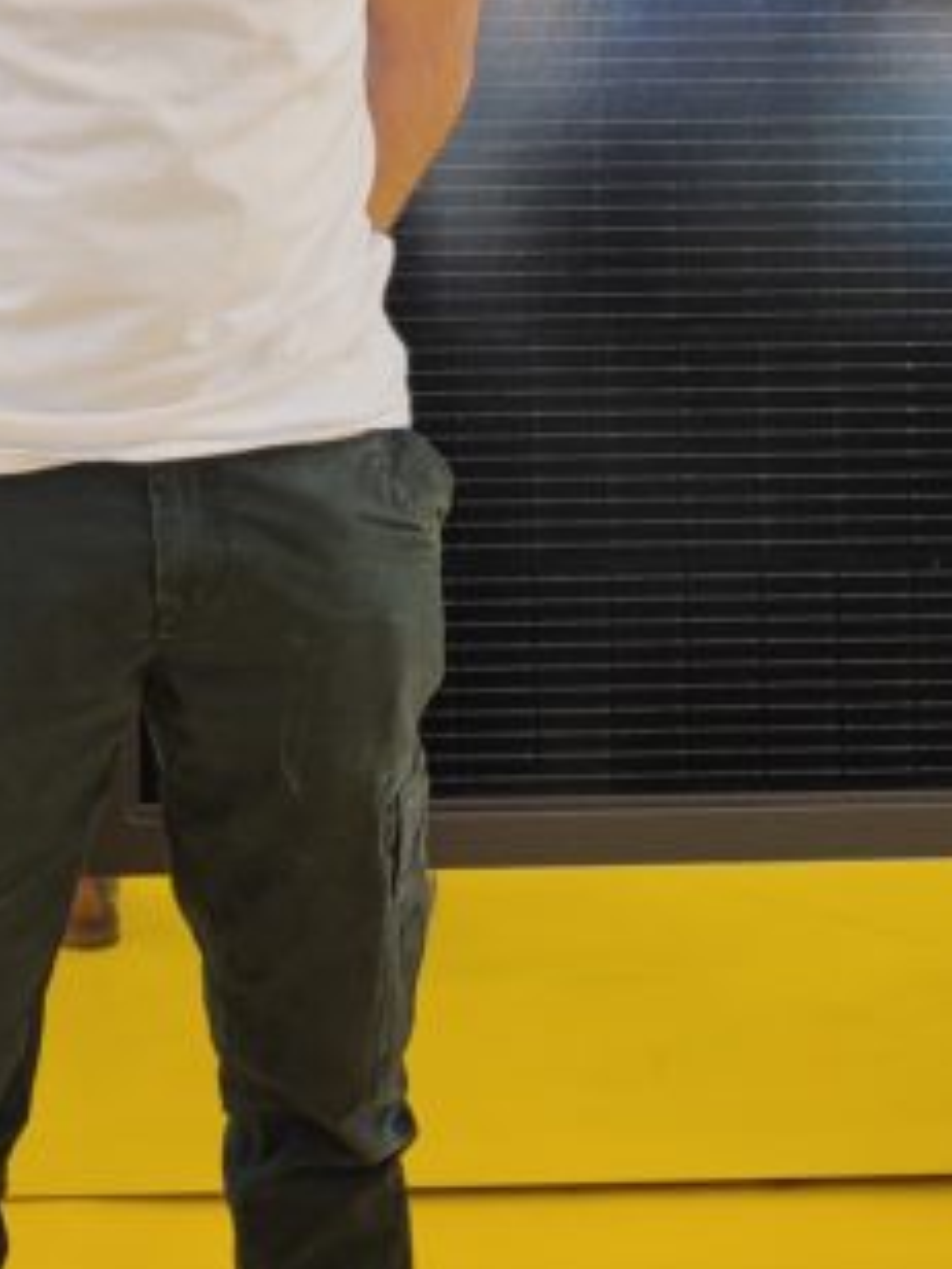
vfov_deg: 22.8
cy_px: 45
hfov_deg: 17.8
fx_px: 3044
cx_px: 412
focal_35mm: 83
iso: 359
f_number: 1.75
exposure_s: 1/100
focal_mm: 5.96
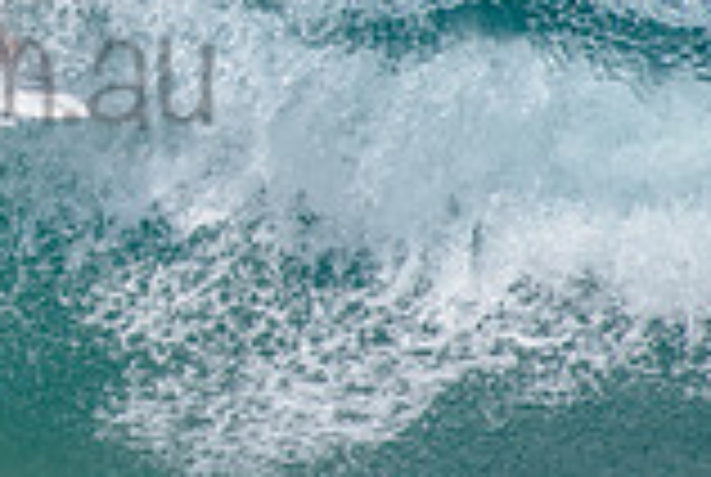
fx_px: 36210
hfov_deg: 1.1
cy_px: 20
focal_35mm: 1830
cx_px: -261
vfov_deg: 0.8
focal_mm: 500
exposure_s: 1/2000
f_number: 5.6
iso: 250
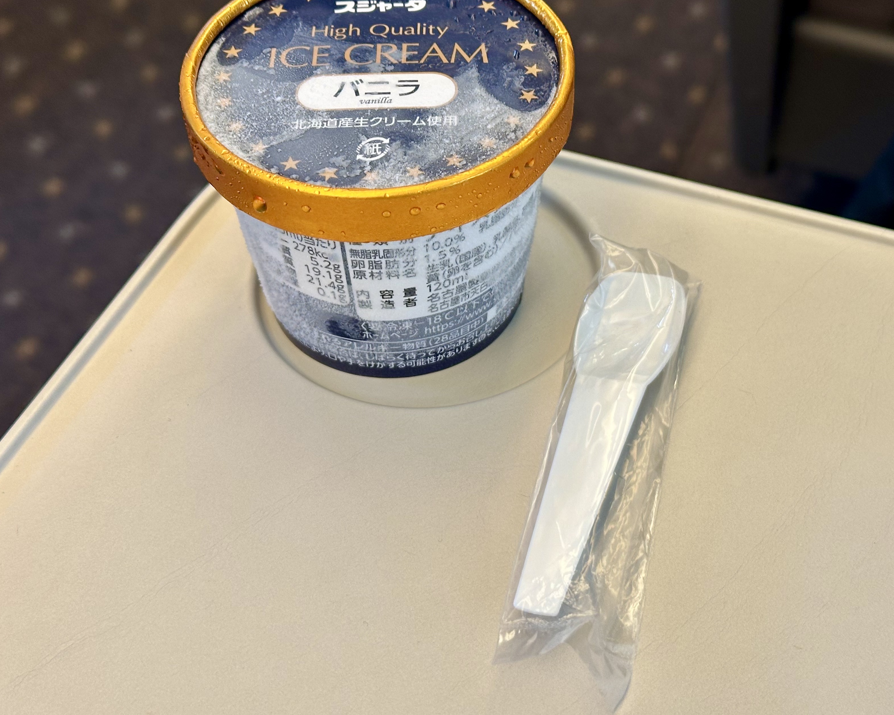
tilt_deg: -47.8
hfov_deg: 31.4
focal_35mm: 60
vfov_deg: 25.4
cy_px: 309
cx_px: 496
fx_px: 1588
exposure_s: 1/67
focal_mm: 6.86
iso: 80
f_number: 1.78
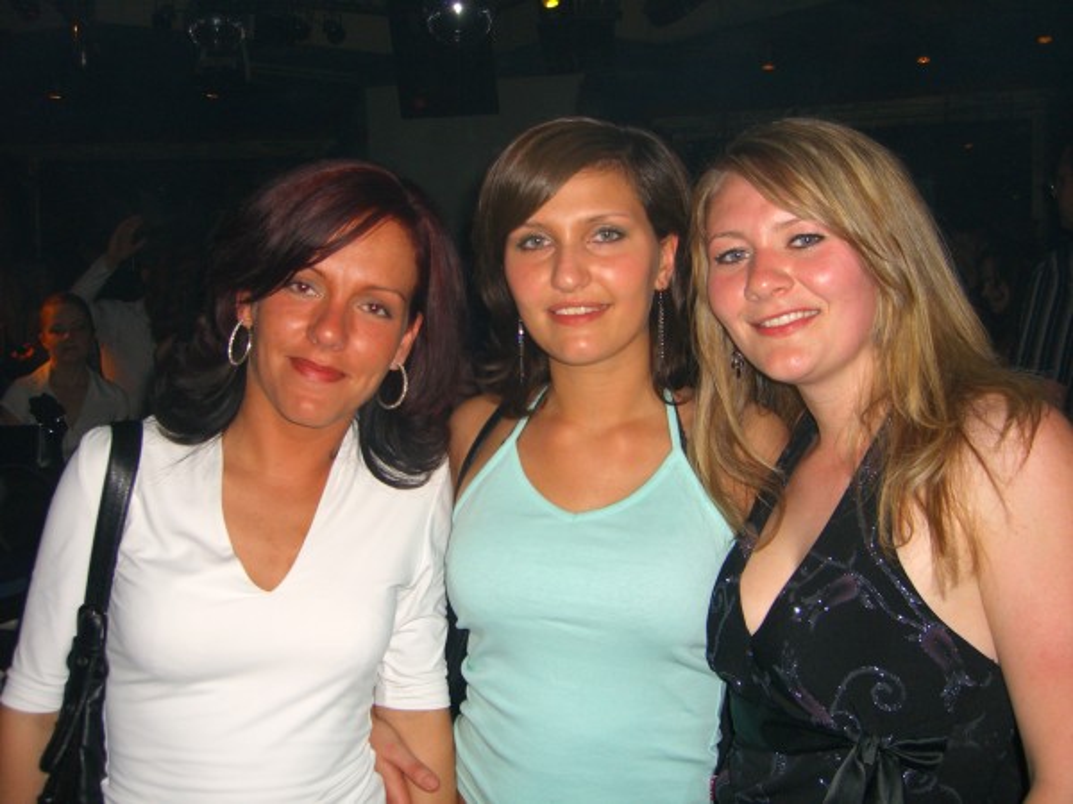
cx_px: 536
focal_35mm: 38
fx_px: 1178
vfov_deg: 37.7
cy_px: 402
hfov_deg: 49.0
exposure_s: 1/60
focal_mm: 7.9
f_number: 2.8
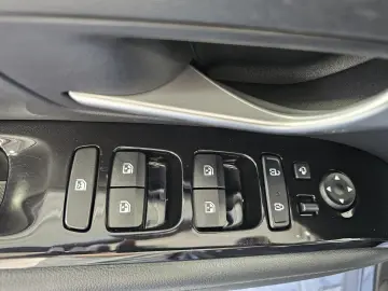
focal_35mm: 23
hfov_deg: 73.9
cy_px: 146
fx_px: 258
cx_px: 194
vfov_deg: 58.9
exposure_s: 1/50
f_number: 1.7
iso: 640
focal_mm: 6.3
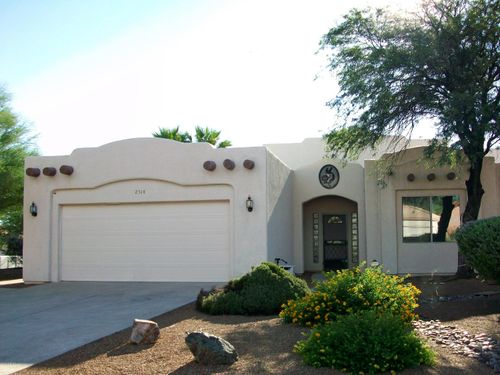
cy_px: 188
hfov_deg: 56.8
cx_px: 250
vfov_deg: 44.2
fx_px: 462
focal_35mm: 32
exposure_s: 1/400
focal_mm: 5.7
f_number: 2.8
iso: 64
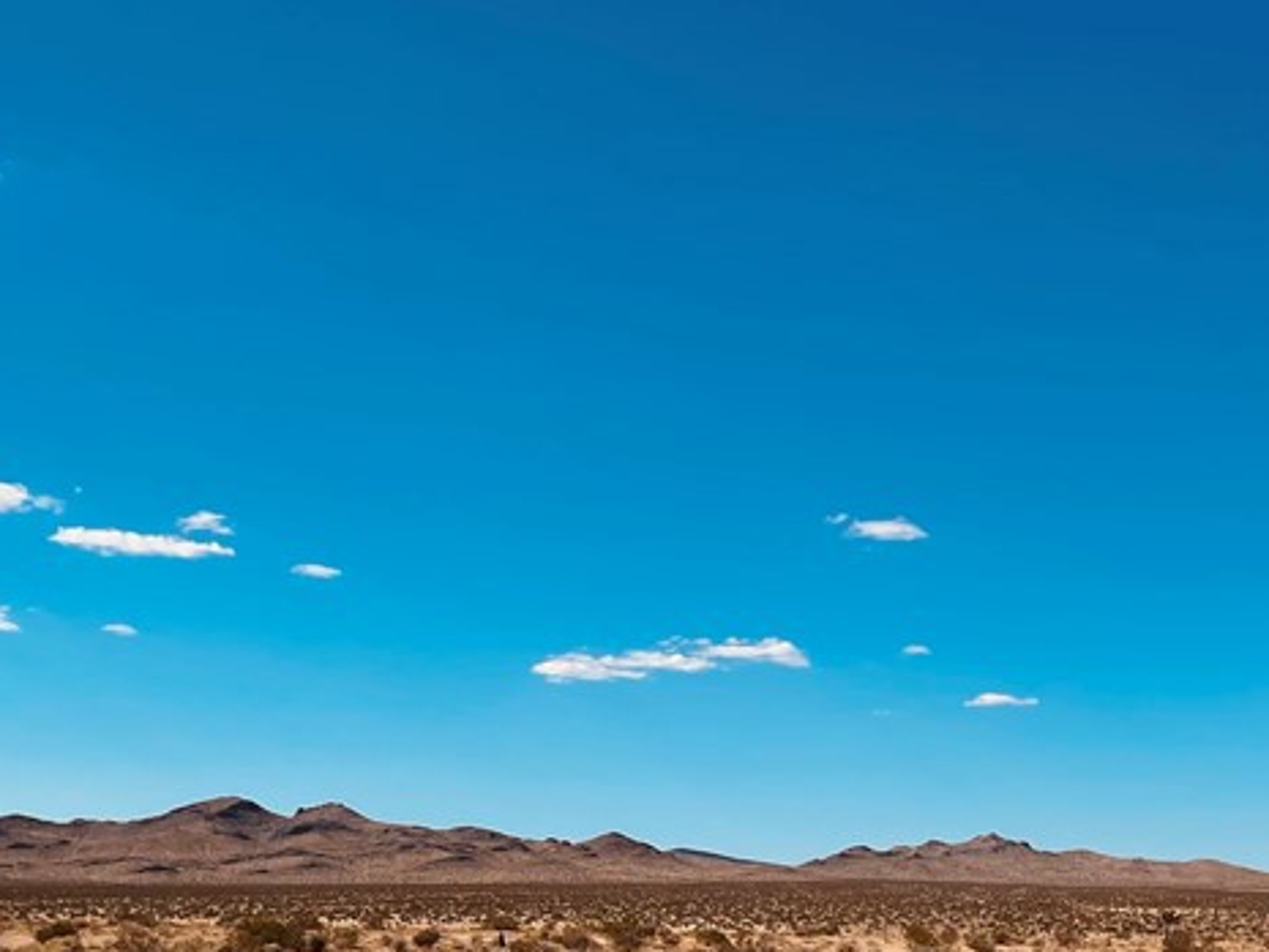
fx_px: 2017
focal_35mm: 55
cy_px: 829
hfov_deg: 34.1
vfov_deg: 25.8
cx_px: 980
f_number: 1.6
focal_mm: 5.1
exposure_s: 1/6993
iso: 32
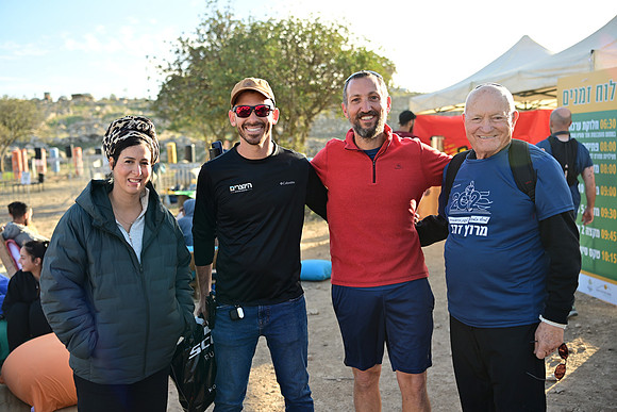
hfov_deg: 50.7
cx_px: 308
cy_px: 206
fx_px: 651
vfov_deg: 35.1
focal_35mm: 38
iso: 100
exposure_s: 1/500
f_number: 2.5
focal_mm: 38
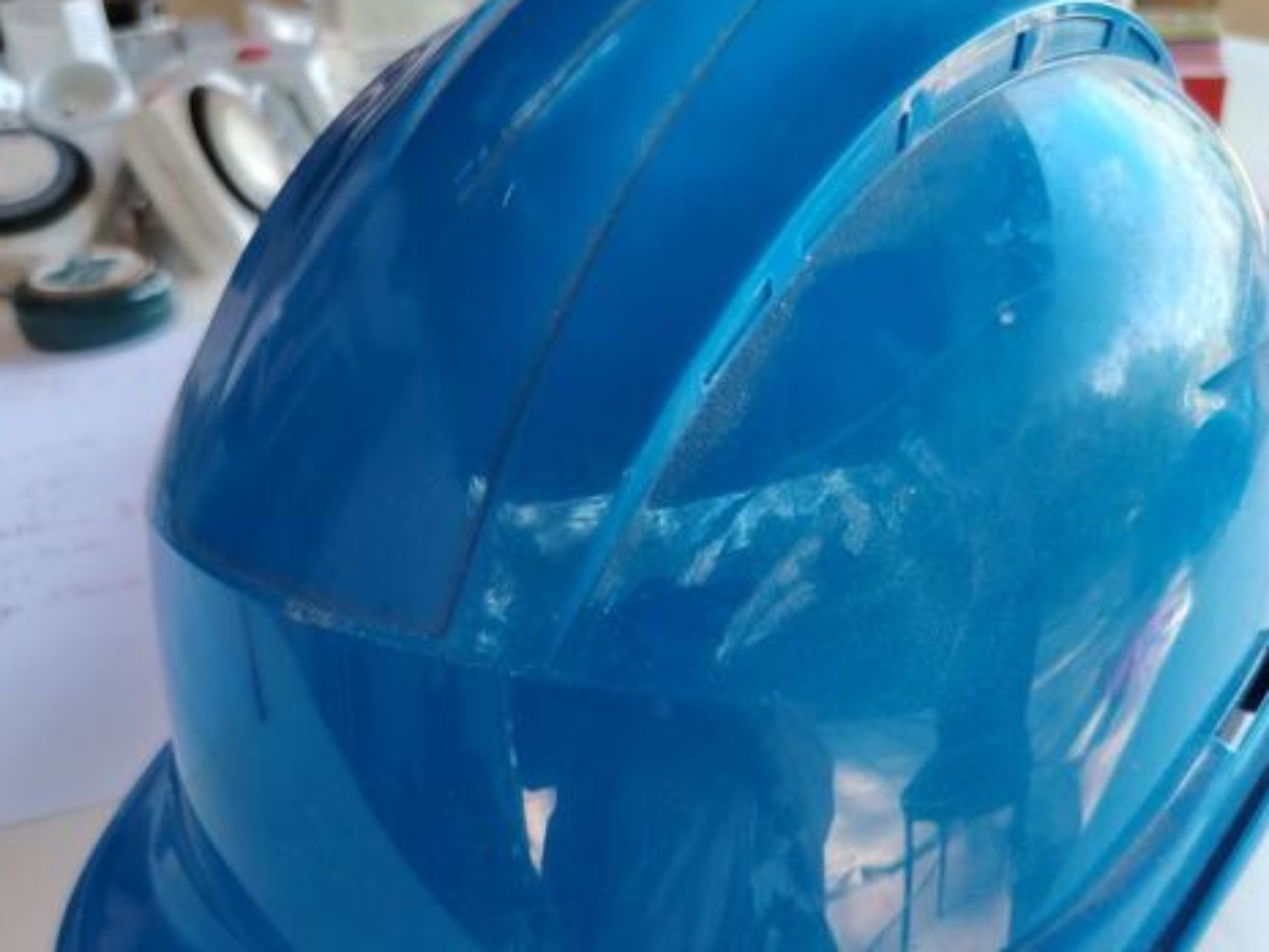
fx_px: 1210
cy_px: 690
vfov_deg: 41.9
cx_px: 619
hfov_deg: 55.3
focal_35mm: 33
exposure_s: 1/50
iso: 163
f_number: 1.75
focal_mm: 5.25
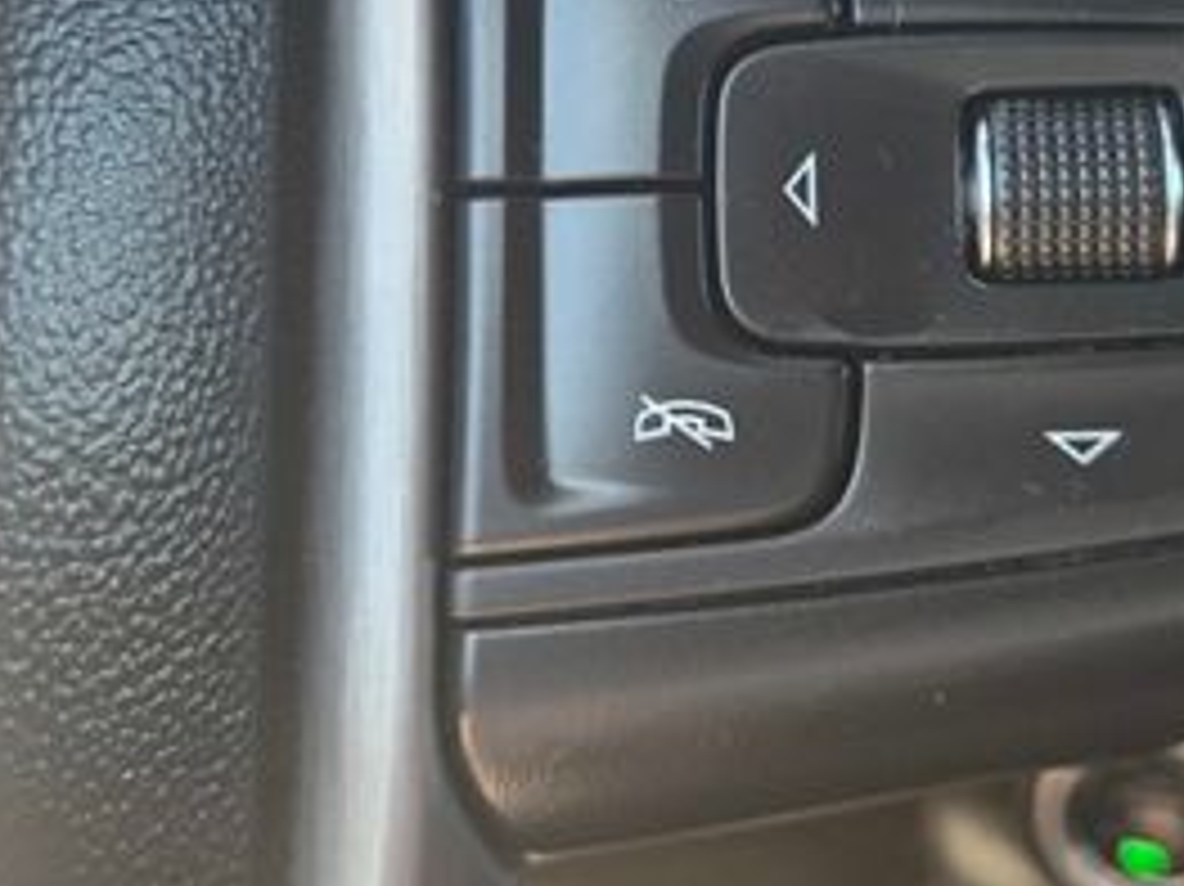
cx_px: 770
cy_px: 171
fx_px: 1915
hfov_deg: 34.1
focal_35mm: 56
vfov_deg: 25.6
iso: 100
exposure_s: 1/180
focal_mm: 5.4
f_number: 1.8
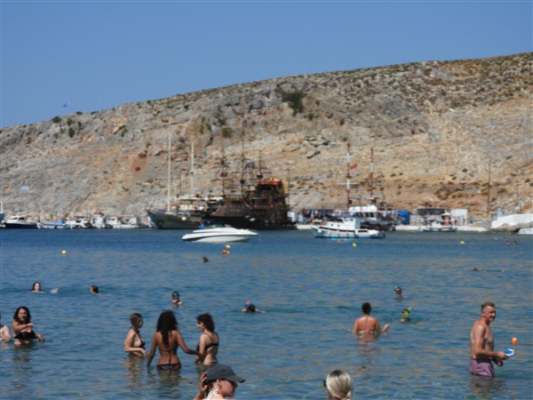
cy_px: 200
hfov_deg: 20.7
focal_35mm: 95
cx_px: 266
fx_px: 1463
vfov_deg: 15.6
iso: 100
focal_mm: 17
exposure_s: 1/2000
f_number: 4
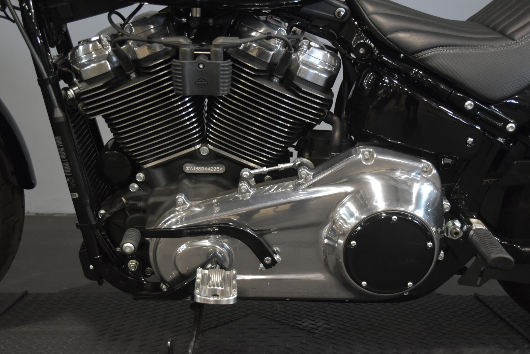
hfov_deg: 44.9
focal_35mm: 44
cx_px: 265
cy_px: 177
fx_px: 641
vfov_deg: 30.9
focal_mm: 29
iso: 1250
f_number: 4.5
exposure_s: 1/30
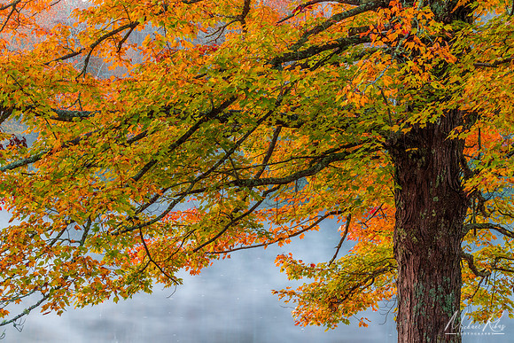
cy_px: 172
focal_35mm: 85
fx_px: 1214
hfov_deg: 23.9
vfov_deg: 16.1
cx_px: 257
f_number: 11
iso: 100
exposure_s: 1/4
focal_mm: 85
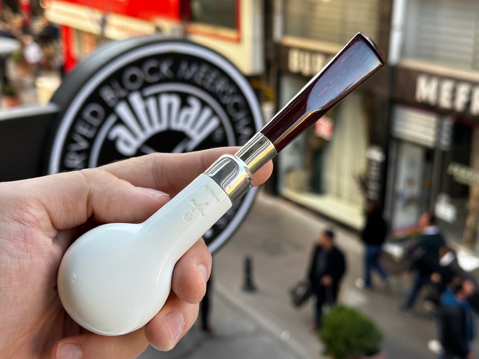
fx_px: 664
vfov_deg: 30.3
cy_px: 180
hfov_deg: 39.7
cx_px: 240
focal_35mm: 48
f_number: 1.78
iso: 64
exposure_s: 1/240
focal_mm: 6.86
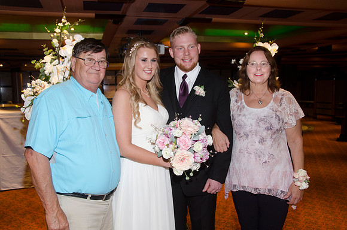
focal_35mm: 33
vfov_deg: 39.8
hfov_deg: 57.3
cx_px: 174
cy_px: 115
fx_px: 317
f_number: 5.6
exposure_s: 1/60
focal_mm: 22
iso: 400
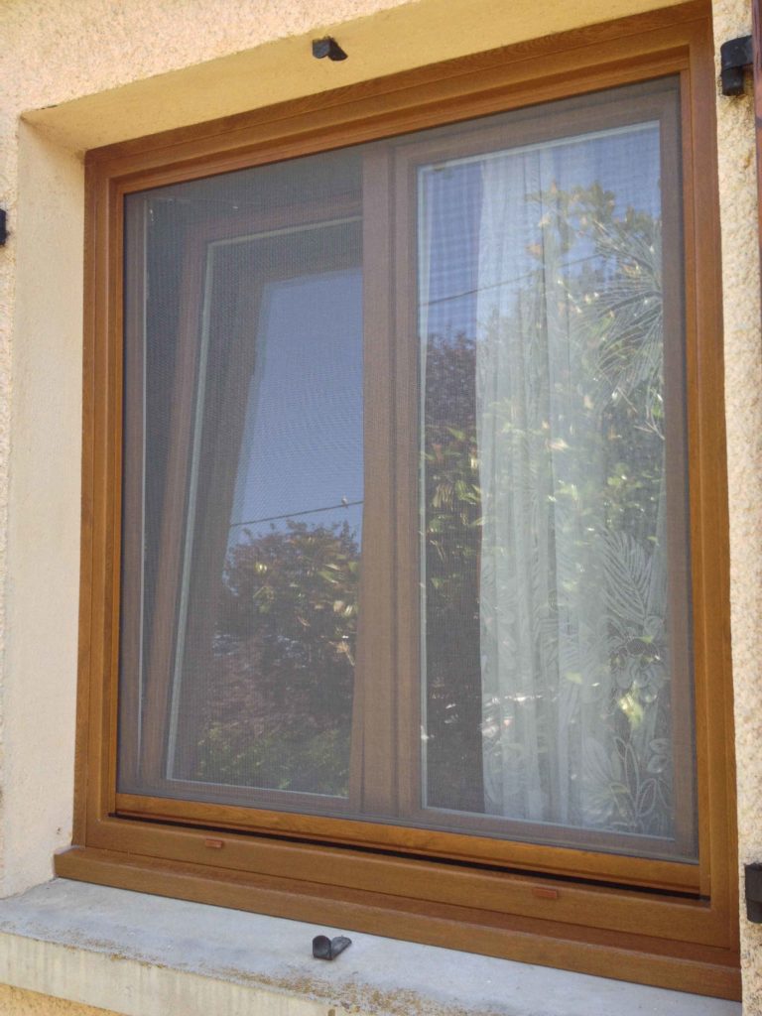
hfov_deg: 40.7
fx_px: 1027
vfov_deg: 52.6
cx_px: 381
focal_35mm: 35
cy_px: 508
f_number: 2.4
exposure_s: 1/120
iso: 50
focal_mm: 4.28
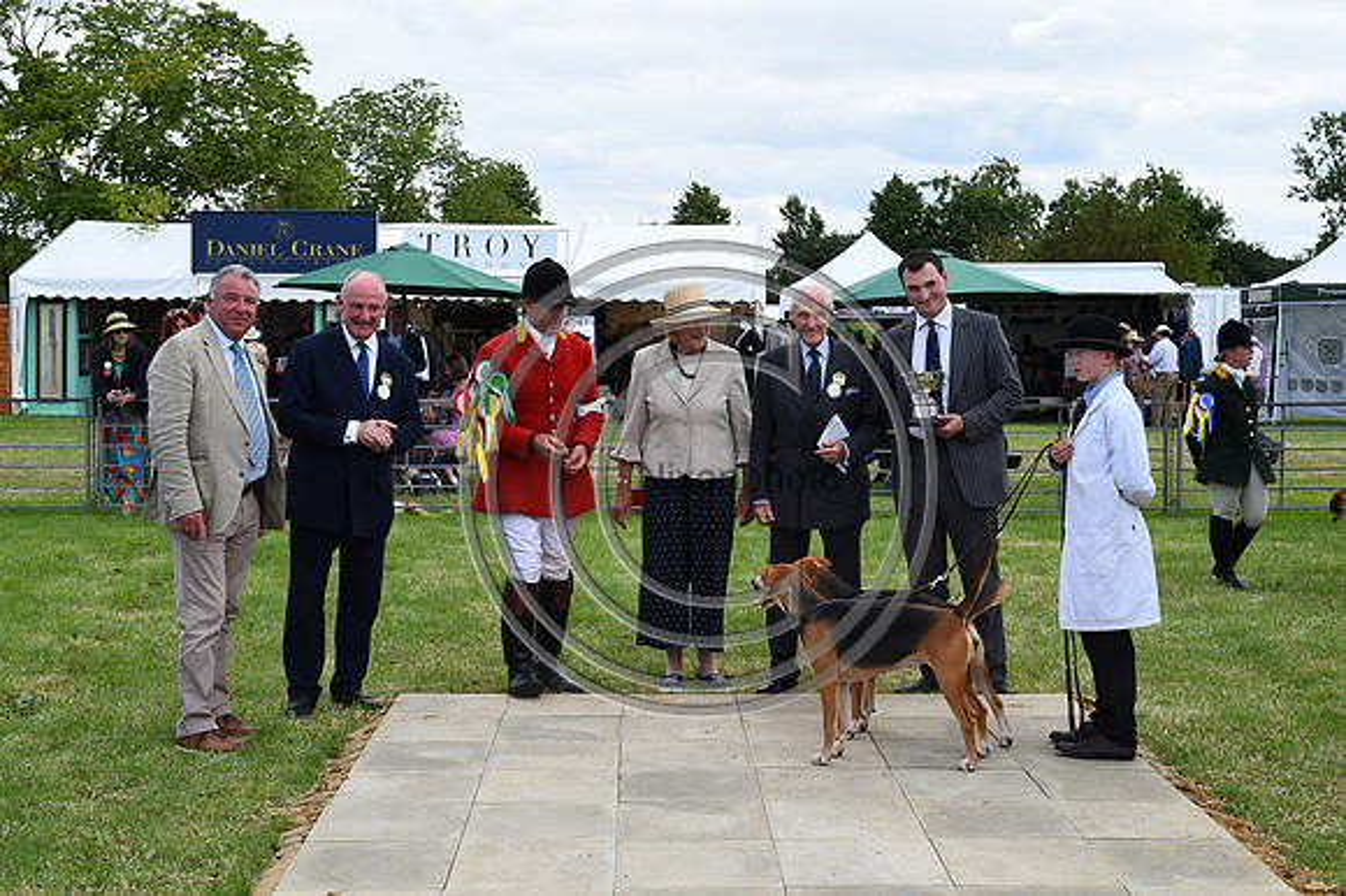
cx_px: 673
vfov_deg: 27.0
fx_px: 1868
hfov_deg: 39.6
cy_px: 448
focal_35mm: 50
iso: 1100
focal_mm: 50
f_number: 10
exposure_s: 1/1250
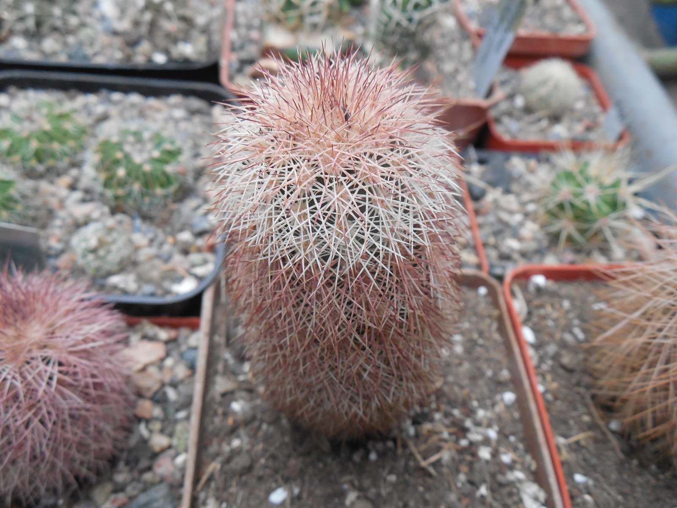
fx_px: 606
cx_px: 338
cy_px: 254
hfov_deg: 58.4
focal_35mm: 31
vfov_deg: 45.4
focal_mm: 5.6
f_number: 3.6
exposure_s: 1/30
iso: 400
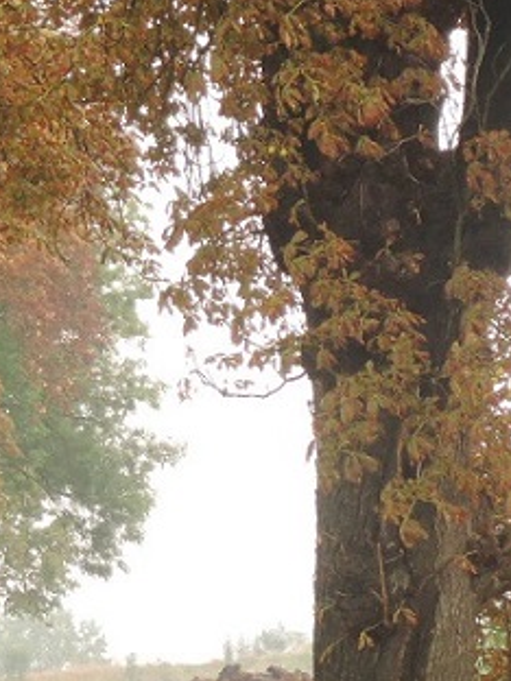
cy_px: 446
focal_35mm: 346
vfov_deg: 5.7
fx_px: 6810
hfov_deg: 4.3
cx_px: -406
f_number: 5.6
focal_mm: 25.5
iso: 400
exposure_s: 1/125
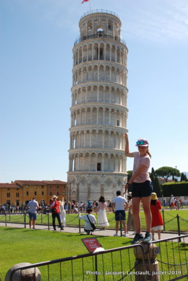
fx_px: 293
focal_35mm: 38
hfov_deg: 35.6
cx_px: 94
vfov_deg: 51.2
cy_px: 140
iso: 100
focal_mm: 25
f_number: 7.1
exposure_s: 1/200
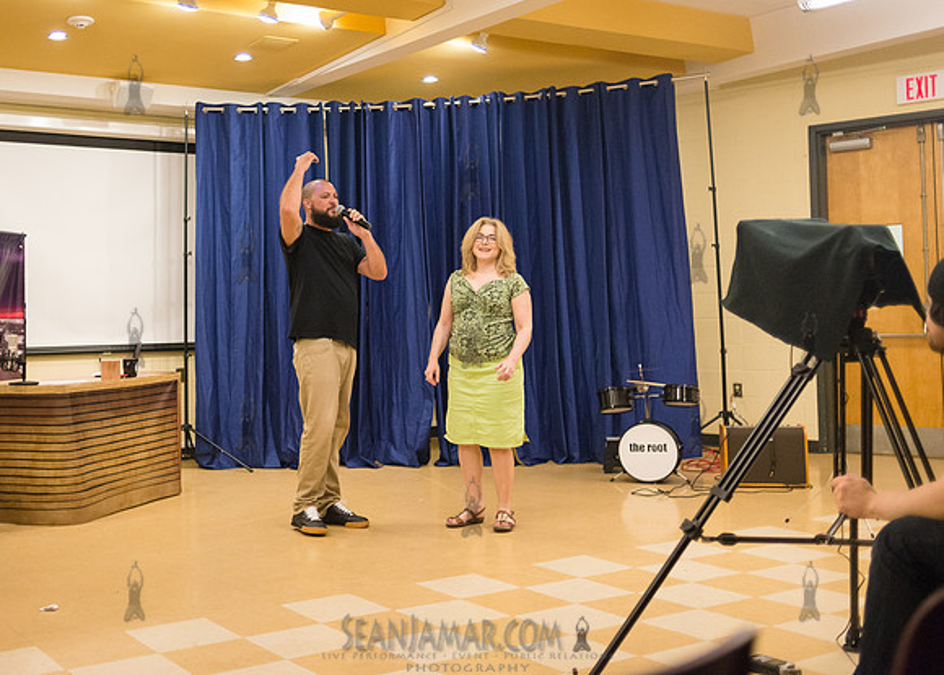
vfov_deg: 32.5
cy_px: 278
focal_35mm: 43
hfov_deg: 44.0
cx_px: 349
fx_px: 1158
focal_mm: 35
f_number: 2.2
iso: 4000
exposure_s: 1/800
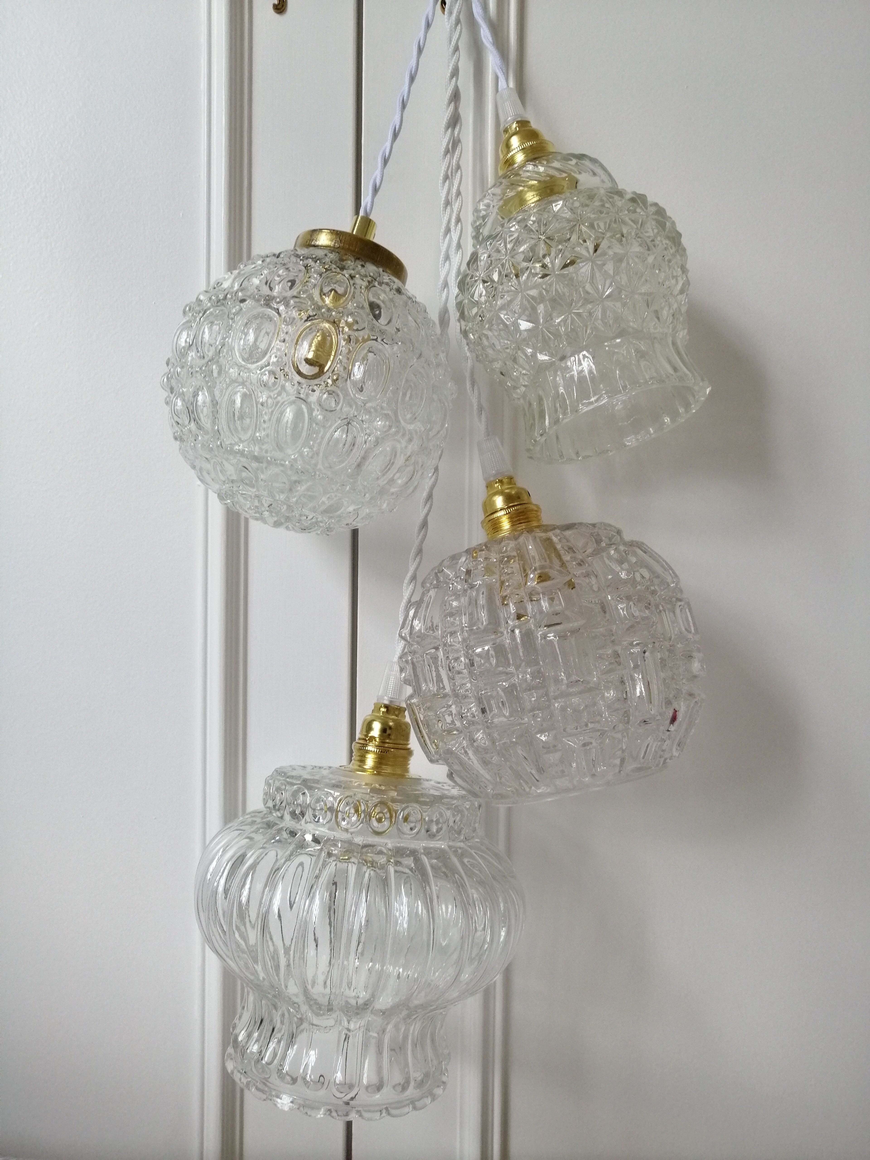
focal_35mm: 27
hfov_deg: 51.4
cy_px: 580
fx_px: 905
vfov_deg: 65.3
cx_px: 435
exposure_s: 1/40
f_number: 1.8
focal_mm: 3.95
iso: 160
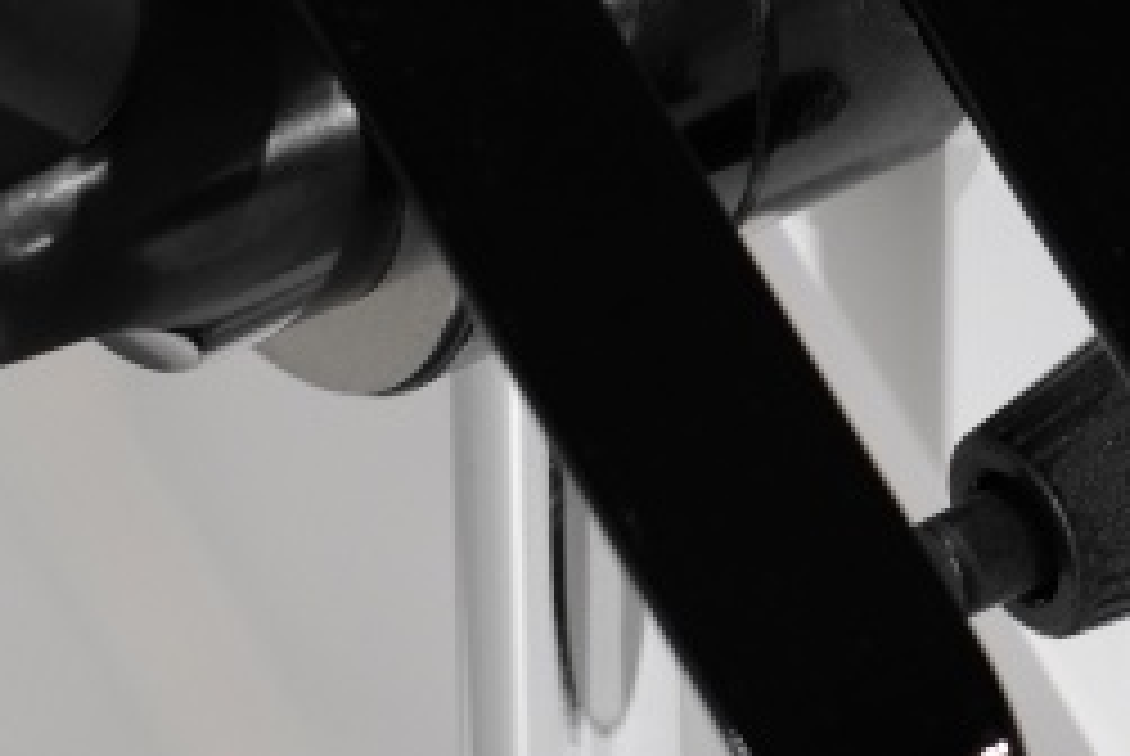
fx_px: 7951
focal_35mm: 253
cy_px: -40
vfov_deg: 5.4
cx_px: 1639
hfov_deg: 8.0
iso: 400
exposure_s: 1/85
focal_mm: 35
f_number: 4
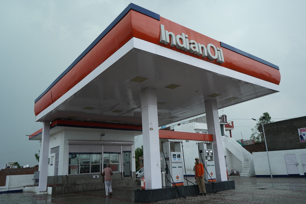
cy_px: 102
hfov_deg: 65.5
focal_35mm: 28
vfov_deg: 46.4
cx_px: 153
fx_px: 238
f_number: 4.5
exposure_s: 1/100
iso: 1250
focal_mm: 28
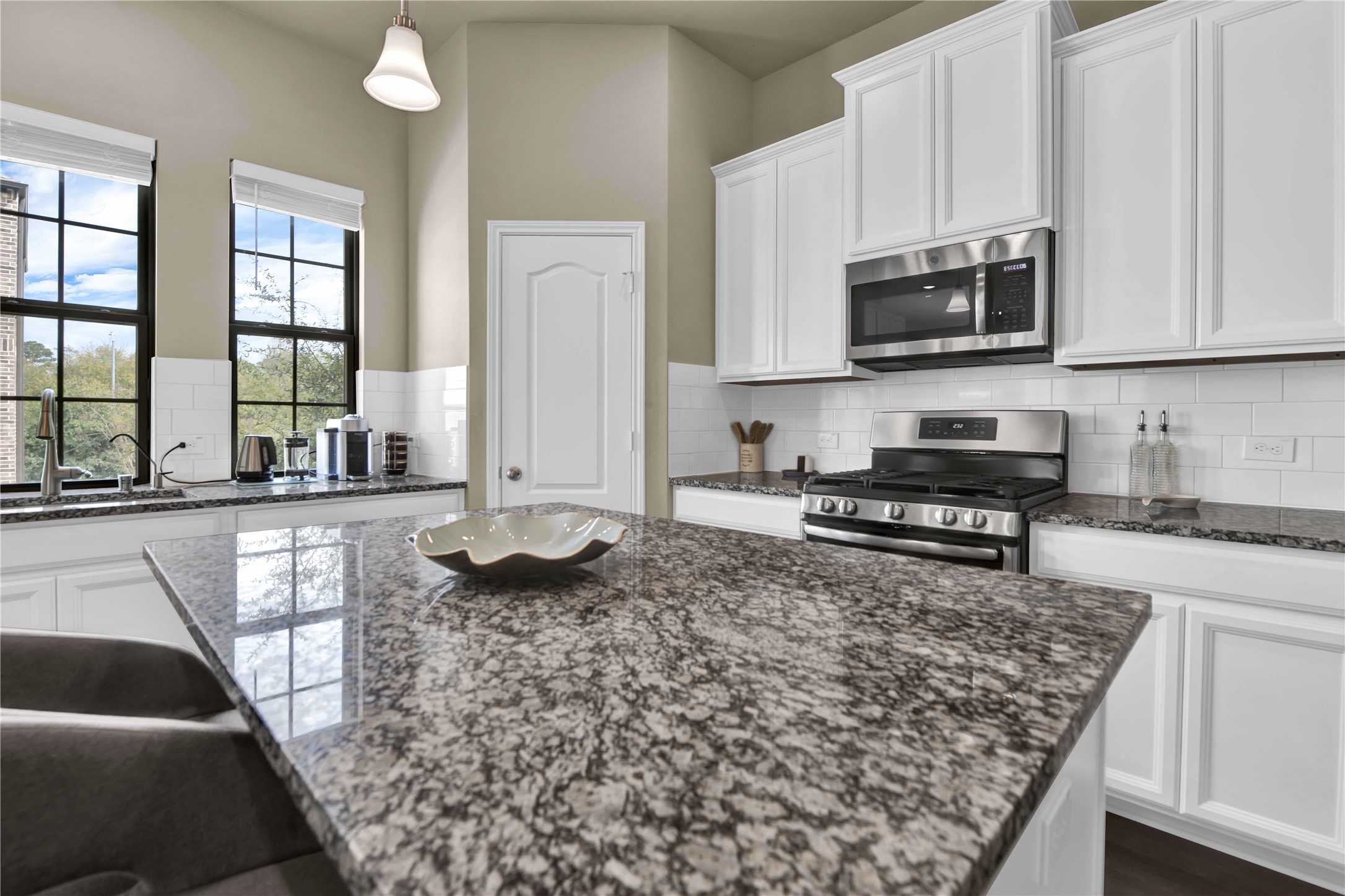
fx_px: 560
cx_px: 672
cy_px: 448
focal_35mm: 15
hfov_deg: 100.4
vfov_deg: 77.3
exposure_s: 1/25
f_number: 8
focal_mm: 15
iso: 100
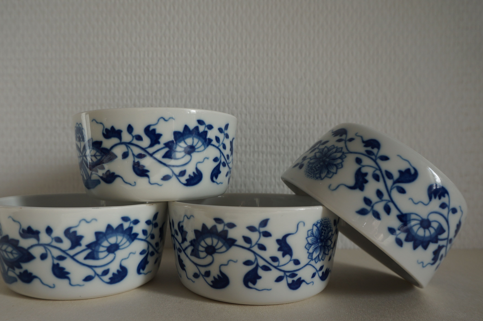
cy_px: 176
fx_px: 375
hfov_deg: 65.4
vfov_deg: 46.2
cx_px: 223
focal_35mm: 28
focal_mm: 16
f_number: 5.6
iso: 200
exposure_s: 1/100
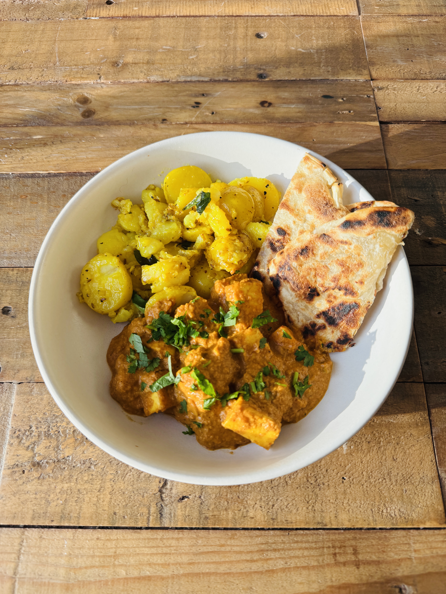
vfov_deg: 71.6
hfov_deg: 56.8
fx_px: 412
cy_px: 297
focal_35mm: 24
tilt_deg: -67.7
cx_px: 223
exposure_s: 1/404
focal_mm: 6.76
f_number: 1.78
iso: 80
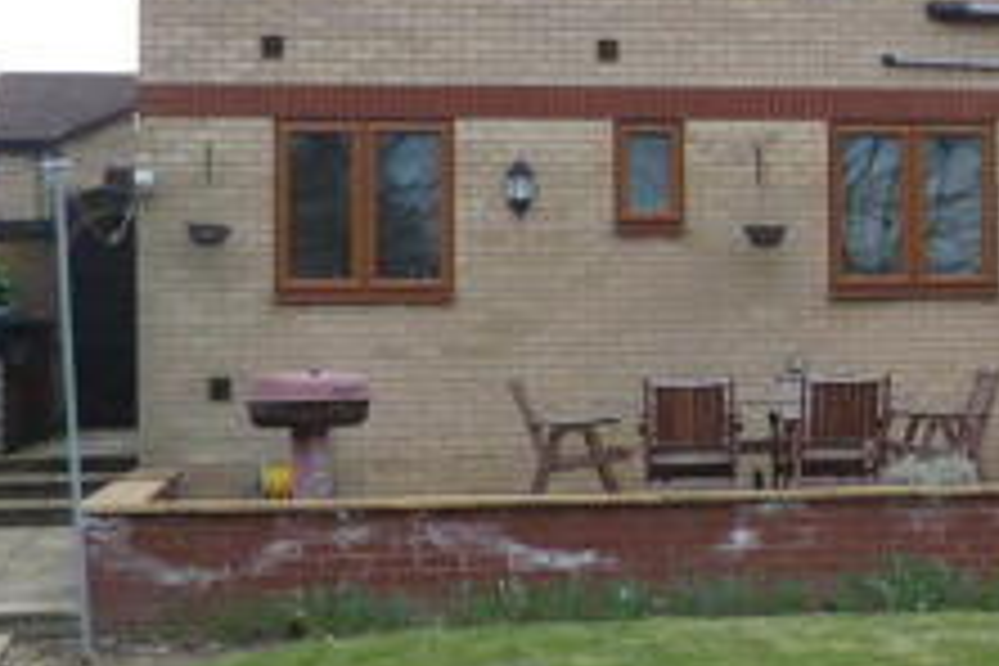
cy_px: 196
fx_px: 2803
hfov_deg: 19.0
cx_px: 1213
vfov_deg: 13.5
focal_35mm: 101
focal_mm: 6.1
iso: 200
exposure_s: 1/400
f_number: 2.8
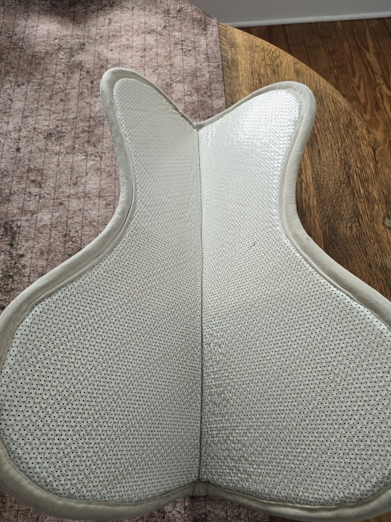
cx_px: 196
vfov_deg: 67.2
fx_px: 392
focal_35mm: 26
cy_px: 277
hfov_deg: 53.1
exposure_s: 1/120
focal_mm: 6.3
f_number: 1.7
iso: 250
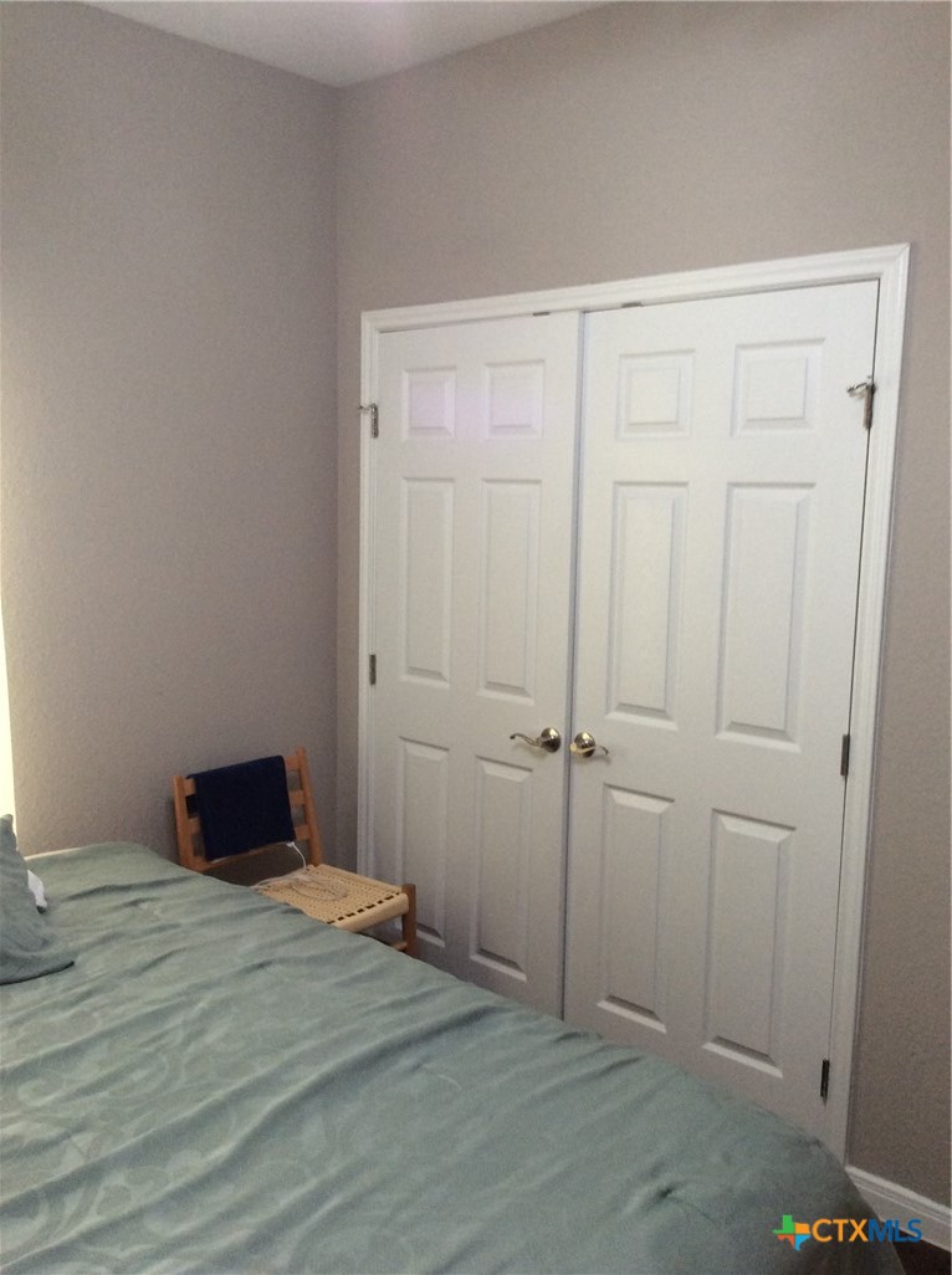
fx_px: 1177
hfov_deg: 44.0
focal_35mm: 32
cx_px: 476
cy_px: 638
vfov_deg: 56.9
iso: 80
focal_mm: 3.3
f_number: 2.4
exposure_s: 1/24
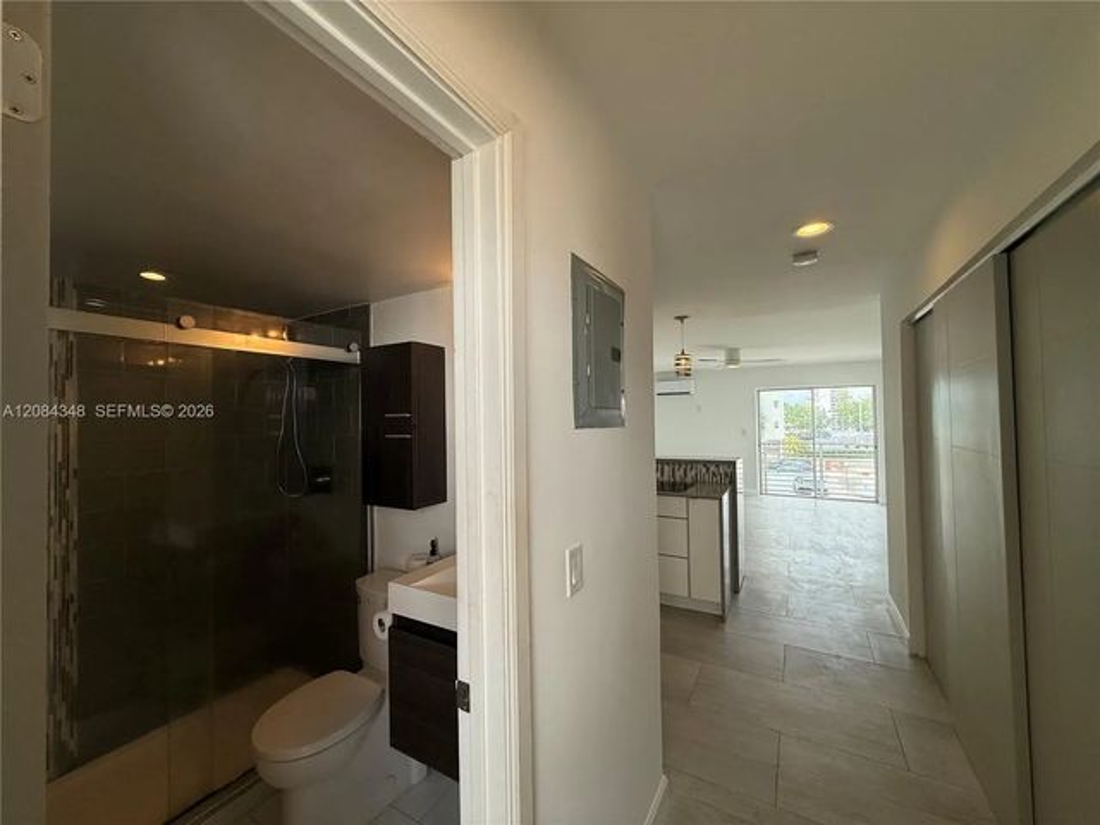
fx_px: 445
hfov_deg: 102.1
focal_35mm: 14
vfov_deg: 85.7
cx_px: 550
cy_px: 412
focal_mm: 2.22
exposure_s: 1/395
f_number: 2.2
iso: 50
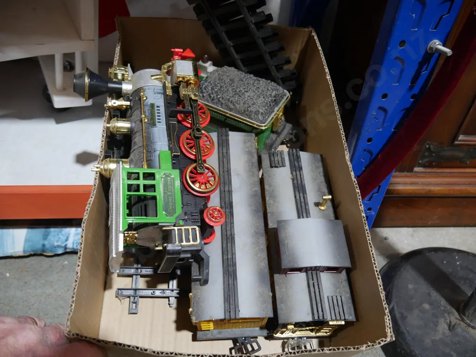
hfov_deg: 63.4
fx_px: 385
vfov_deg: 49.8
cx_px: 238
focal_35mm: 28
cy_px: 178
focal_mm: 14
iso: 400
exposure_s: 1/60
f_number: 3.5
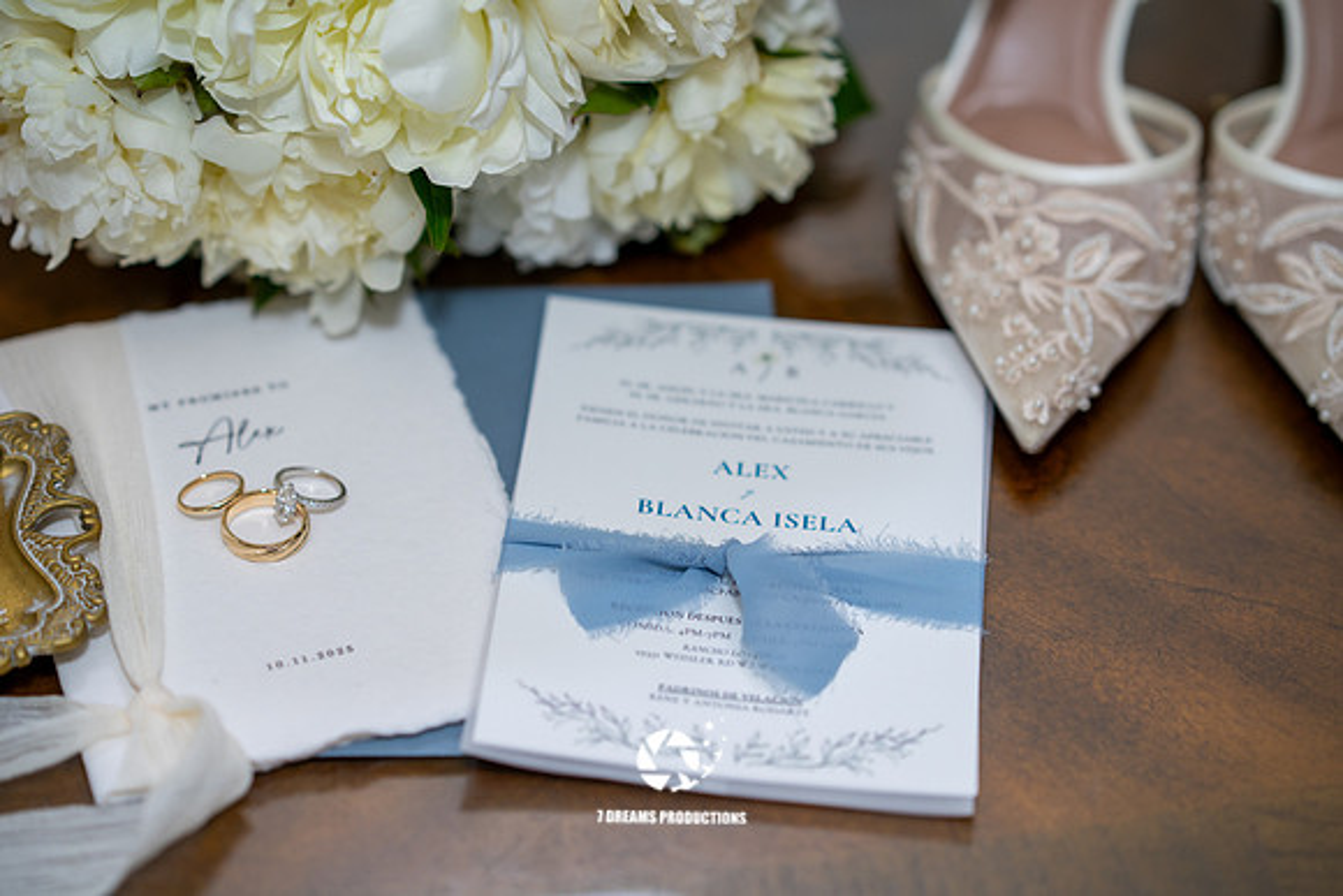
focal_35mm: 85
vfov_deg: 16.1
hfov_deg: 23.9
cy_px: 448
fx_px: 3172
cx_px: 672
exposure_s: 1/125
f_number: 2
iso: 320
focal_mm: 85
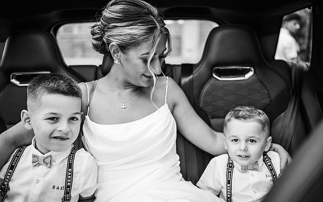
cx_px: 162
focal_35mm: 36
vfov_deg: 35.4
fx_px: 317
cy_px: 103
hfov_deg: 54.0
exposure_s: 1/200
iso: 450
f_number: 1.8
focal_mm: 35
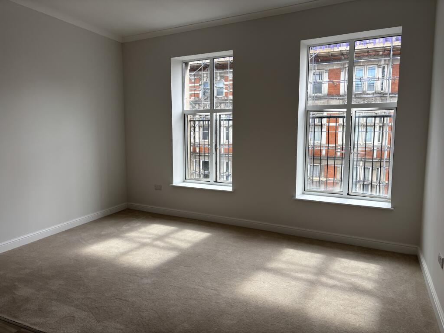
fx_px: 333
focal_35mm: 26
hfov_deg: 67.3
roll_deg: +0.2
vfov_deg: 53.1
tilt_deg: -5.7
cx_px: 222
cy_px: 166
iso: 40
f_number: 1.6
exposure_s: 1/247
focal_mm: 5.96
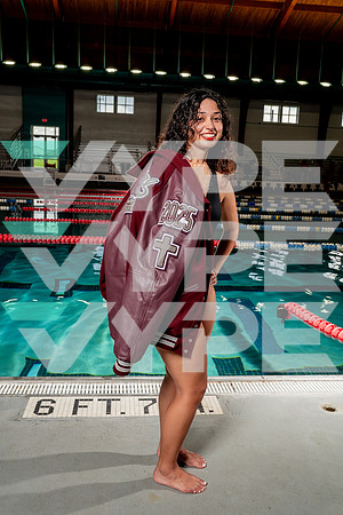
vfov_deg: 57.2
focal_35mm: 33
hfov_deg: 40.0
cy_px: 258
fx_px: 472
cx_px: 172
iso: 400
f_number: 7.1
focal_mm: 33
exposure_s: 1/250
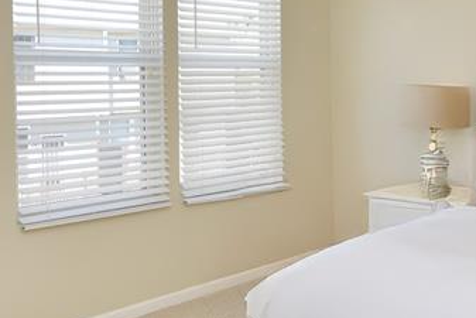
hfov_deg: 25.5
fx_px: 1045
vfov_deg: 17.3
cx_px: 328
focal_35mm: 79
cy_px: 129
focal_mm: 26
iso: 100
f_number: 7.1
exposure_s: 1/60
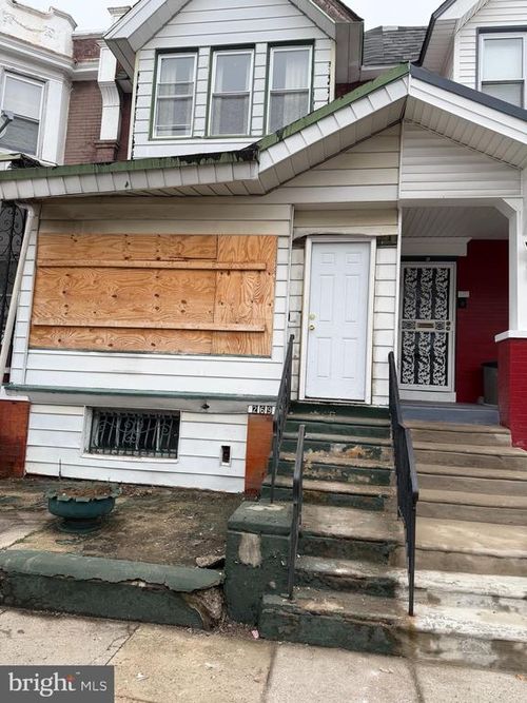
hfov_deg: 56.8
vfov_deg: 71.6
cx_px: 264
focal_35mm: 24
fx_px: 487
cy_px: 352
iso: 80
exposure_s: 1/822
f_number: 1.78
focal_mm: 6.76
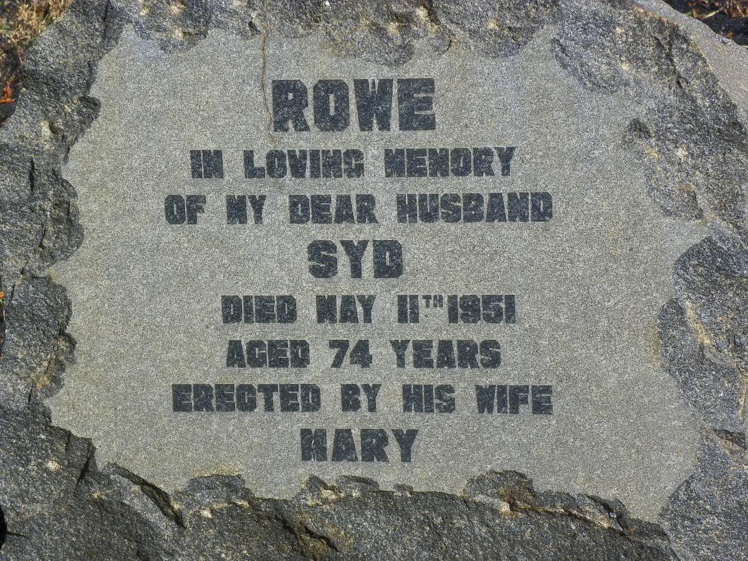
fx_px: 2226
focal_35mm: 103
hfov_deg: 19.1
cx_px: 374
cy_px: 280
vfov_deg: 14.4
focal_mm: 18.3
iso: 64
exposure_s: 1/320
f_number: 5
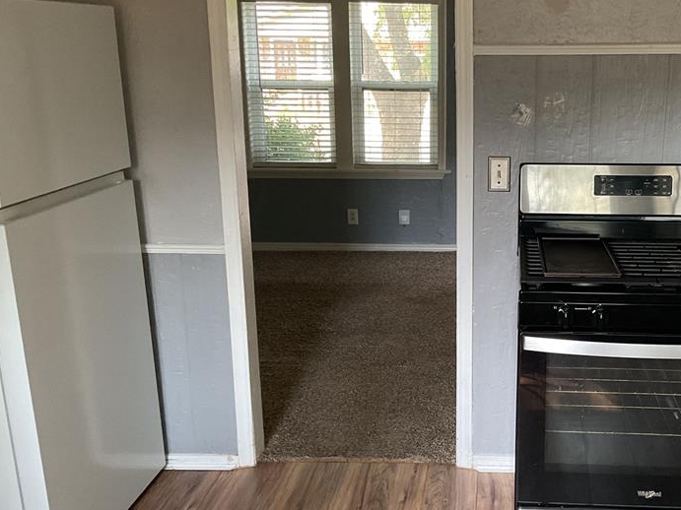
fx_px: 846
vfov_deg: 33.6
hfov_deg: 42.9
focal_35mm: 43
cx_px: 483
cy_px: 274
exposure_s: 1/60
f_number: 1.8
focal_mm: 3
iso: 125
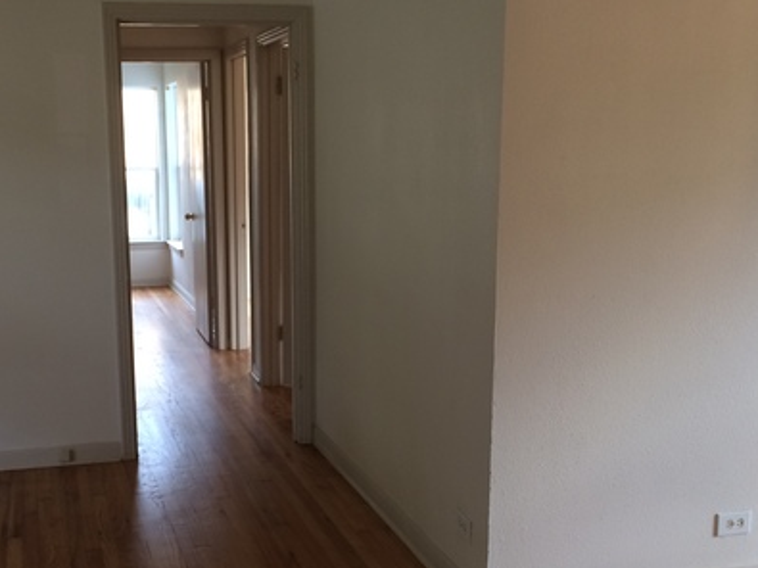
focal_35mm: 47
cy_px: 367
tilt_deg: -11.8
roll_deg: +0.6
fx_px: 1029
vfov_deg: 30.7
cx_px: 303
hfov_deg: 40.3
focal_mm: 4.15
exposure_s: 1/30
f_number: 2.2
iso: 64
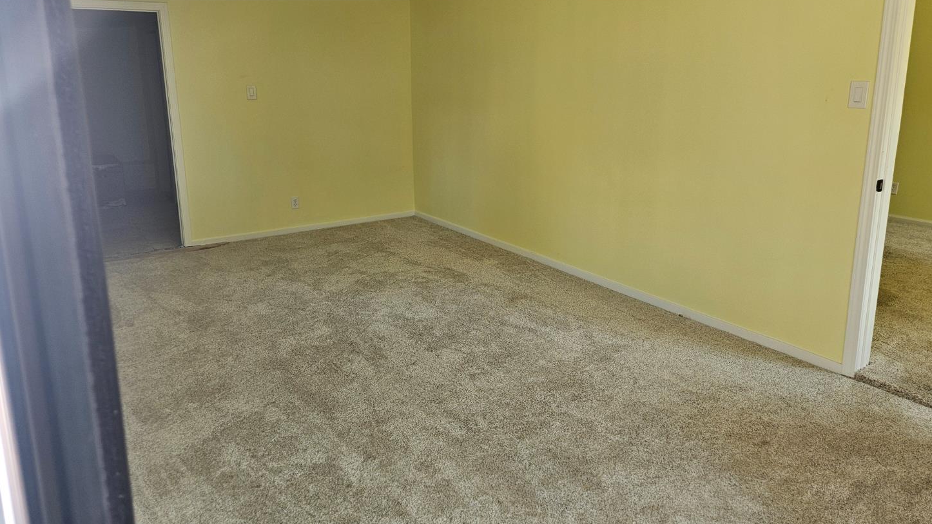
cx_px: 462
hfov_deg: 71.9
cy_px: 209
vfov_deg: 44.1
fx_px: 642
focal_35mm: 26
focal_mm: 5.4
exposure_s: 1/180
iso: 125
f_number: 1.8
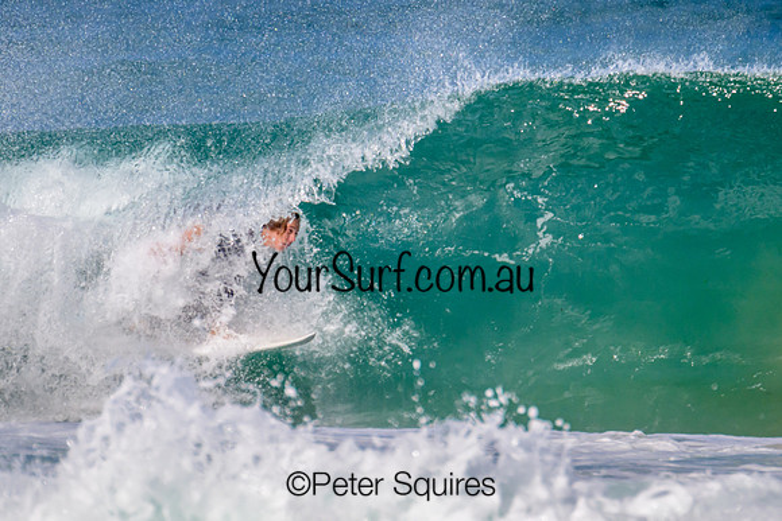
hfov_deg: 1.9
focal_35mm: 1090
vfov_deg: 1.3
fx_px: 23686
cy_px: 230
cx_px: 383
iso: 800
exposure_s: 1/2000
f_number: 11
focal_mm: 800
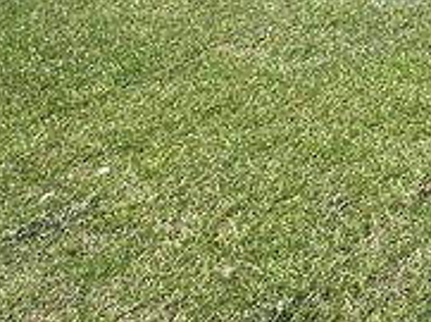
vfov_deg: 18.4
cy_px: -260
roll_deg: +1.3
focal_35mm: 62
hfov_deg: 18.3
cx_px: 891
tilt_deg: -1.1
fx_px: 770
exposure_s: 1/307
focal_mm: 2.22
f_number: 2.2
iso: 40
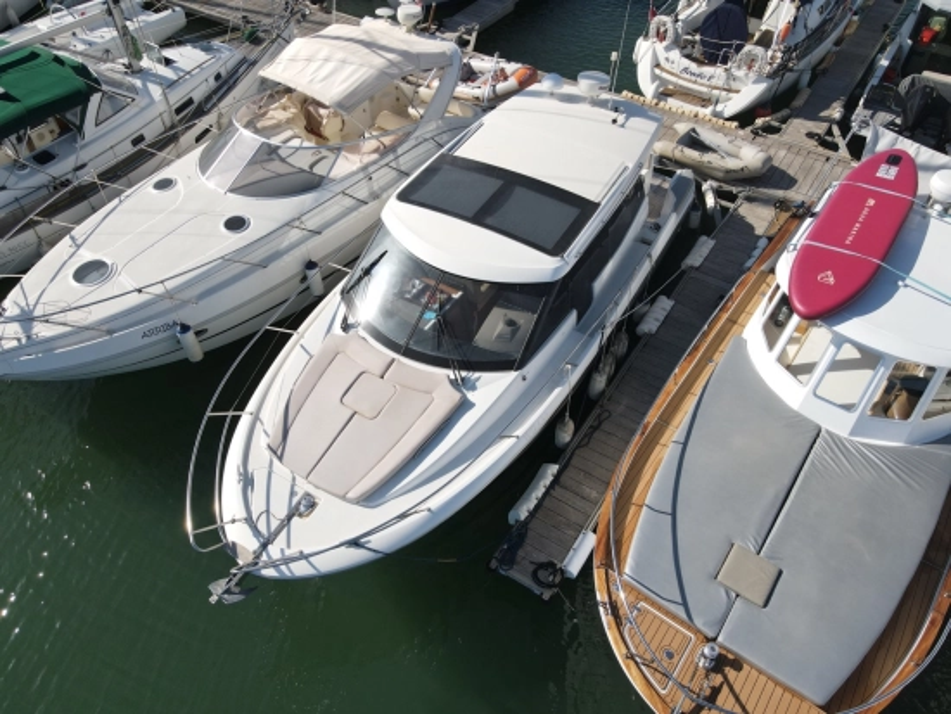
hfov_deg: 71.6
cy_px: 357
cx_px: 476
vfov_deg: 56.9
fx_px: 660
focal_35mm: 24
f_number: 2.8
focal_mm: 4.5
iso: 100
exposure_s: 1/800
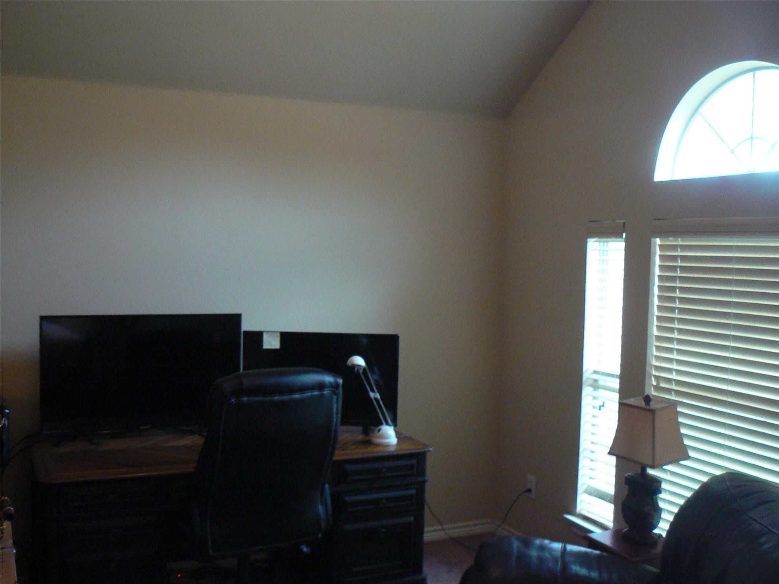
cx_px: 390
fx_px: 810
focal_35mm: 36
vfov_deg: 39.7
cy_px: 292
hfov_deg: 51.4
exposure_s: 1/25
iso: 200
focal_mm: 6
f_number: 2.8
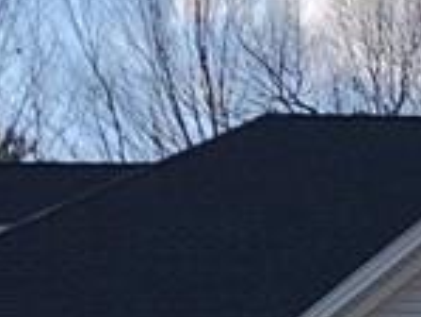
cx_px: 876
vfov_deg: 7.6
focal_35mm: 192
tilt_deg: +5.3
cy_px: 521
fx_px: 2337
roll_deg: -0.1
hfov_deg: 9.5
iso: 20
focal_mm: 4
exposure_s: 1/1350
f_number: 1.8
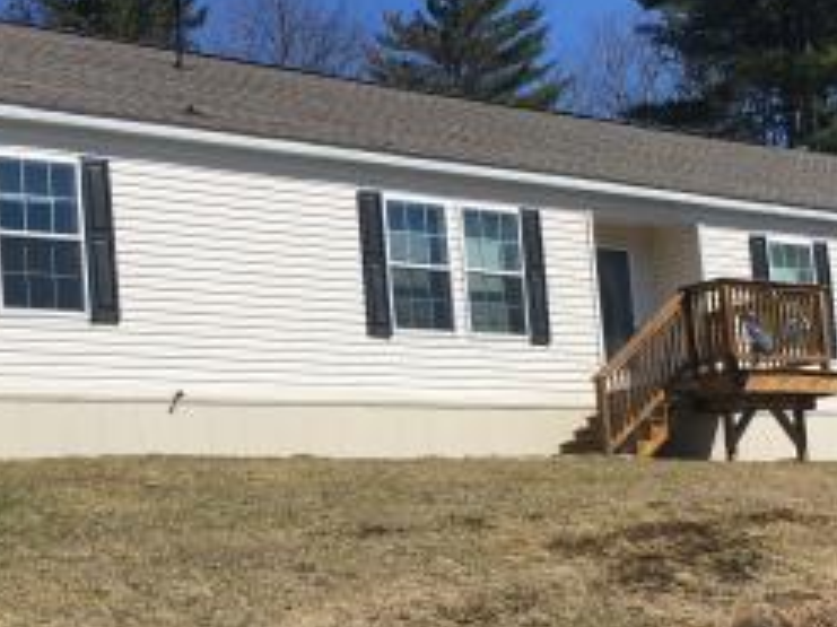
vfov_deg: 21.4
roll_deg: +2.9
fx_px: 1643
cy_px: 474
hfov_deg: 28.5
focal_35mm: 68
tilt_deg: +5.0
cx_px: 363
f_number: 2.2
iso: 25
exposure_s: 1/1603
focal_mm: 4.15
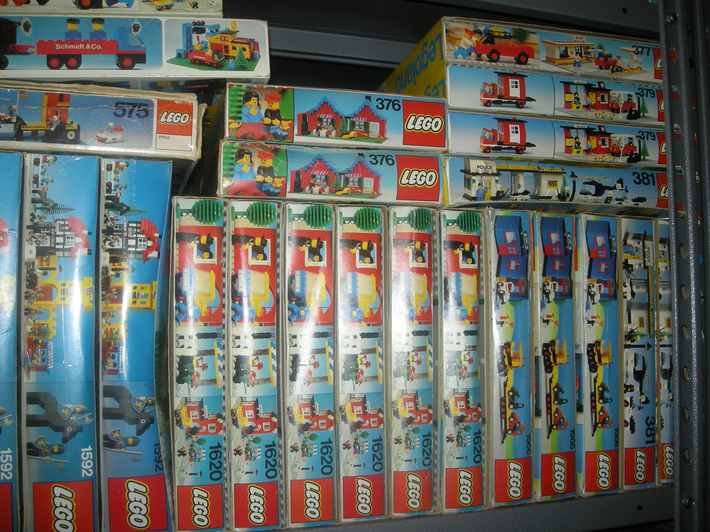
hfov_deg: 52.6
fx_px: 718
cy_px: 266
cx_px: 355
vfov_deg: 40.7
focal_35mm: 35
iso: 50
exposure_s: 1/60
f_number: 2.8
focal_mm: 5.7
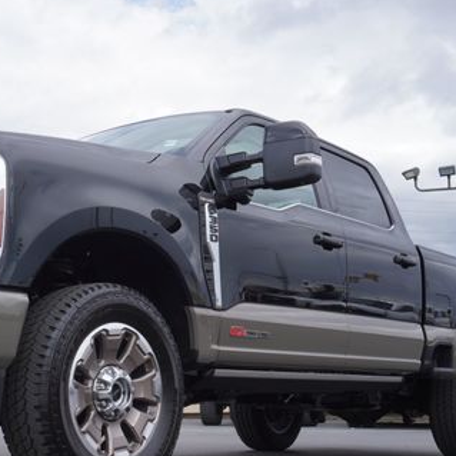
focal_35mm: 59
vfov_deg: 29.1
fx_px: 877
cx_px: 116
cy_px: 273
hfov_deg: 28.7
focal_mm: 23
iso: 100
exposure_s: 1/200
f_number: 8
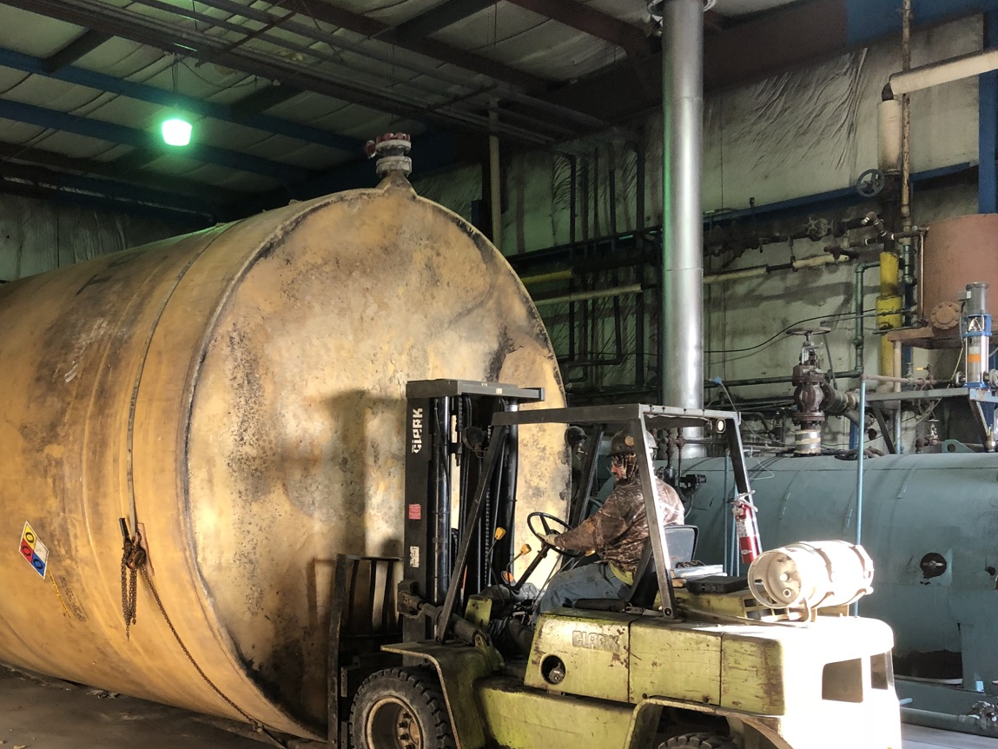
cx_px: 325
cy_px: 505
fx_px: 1125
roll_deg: +0.9
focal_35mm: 39
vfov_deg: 36.4
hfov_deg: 47.0
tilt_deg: -0.6
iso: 40
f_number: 1.8
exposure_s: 1/30
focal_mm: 4
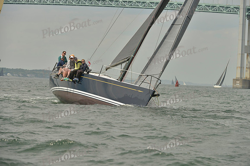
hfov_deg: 10.3
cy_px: 83
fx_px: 1389
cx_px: 125
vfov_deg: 6.9
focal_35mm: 200
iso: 280
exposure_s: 1/1250
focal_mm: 200
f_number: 8
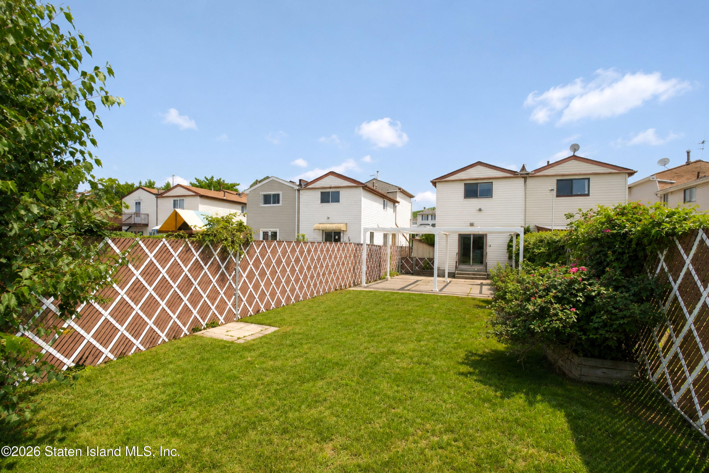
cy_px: 236
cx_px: 354
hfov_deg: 100.4
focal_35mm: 15
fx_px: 295
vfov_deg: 77.3
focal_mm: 10
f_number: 11
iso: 250
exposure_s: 1/160
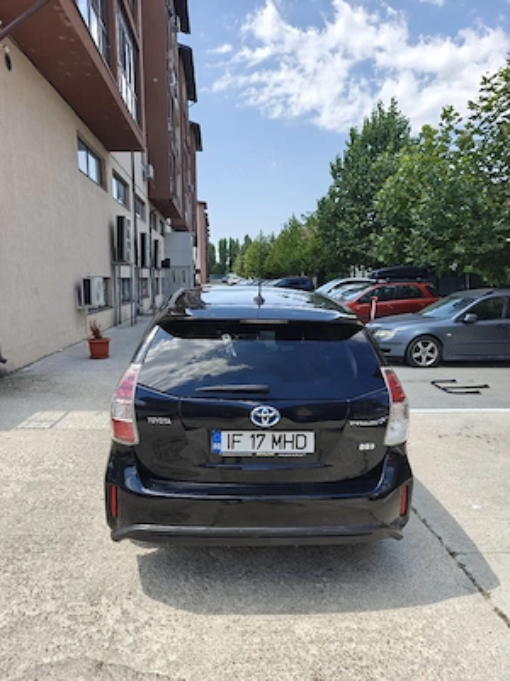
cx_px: 255
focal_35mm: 23
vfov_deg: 73.9
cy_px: 340
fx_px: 452
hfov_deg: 58.9
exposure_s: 1/526
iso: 50
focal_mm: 6.06
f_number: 1.6
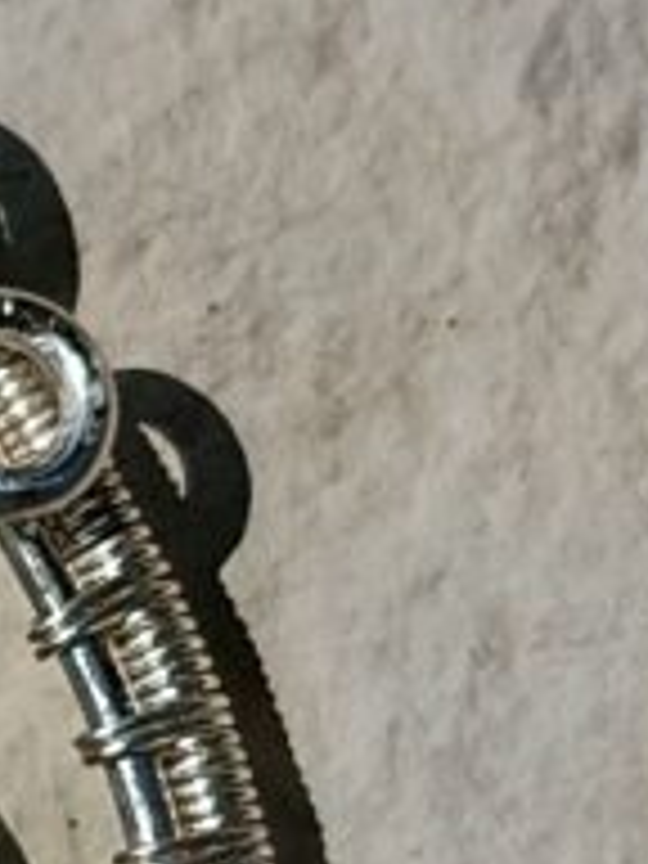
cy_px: 886
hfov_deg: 5.7
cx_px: -585
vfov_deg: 7.7
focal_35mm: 256
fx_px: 6390
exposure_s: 1/1701
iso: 53
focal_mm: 5.24
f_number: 1.7
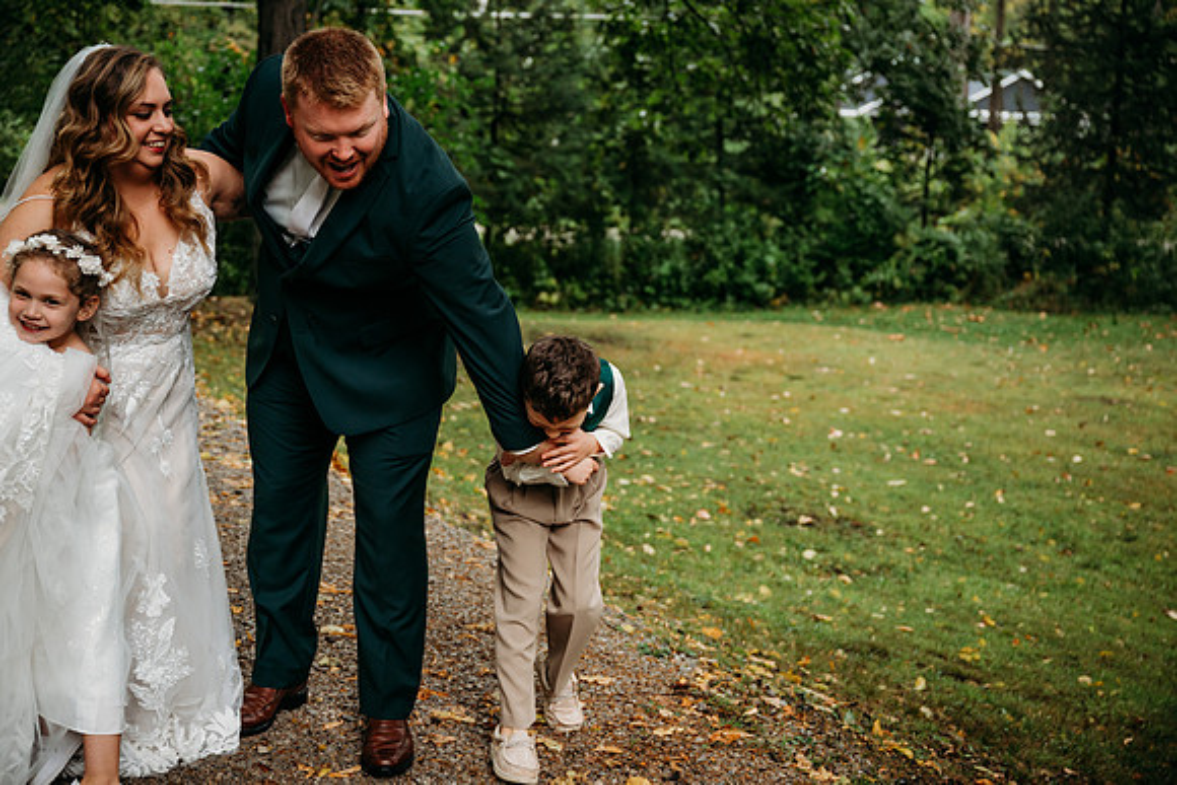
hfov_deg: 43.6
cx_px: 588
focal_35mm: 45
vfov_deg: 29.9
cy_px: 392
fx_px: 1472
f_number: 3.2
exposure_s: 1/500
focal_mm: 45
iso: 200
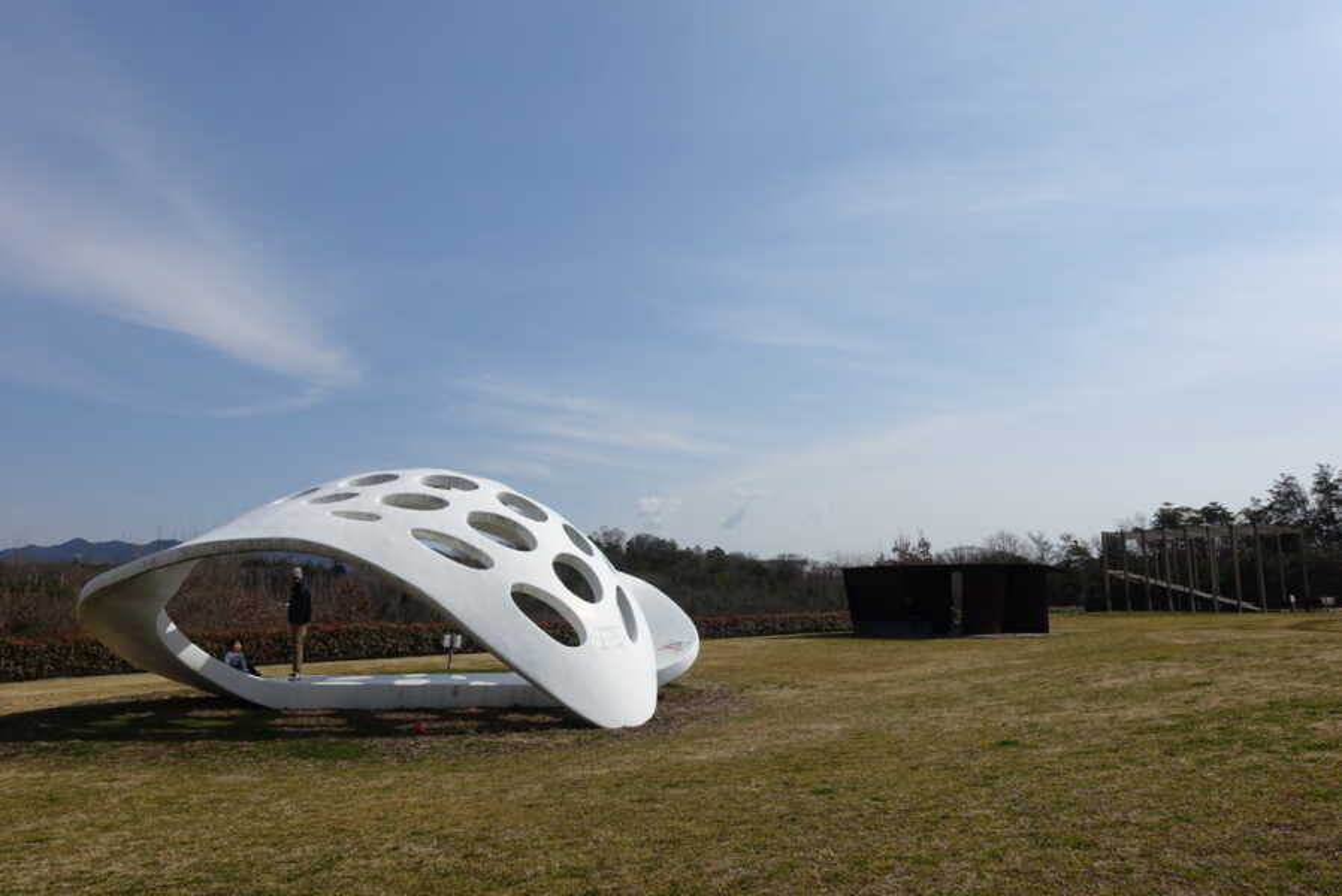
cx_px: 671
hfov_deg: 73.7
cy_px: 448
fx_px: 895
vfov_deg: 53.2
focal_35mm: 24
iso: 125
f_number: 5.6
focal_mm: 8.8
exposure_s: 1/160
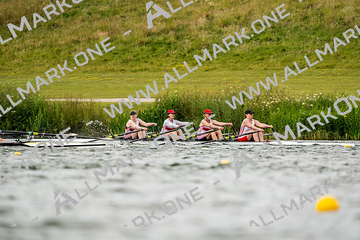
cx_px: 180
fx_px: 6001
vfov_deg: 2.3
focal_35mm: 600
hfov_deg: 3.4
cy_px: 120
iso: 500
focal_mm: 600
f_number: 6.3
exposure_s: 1/2000
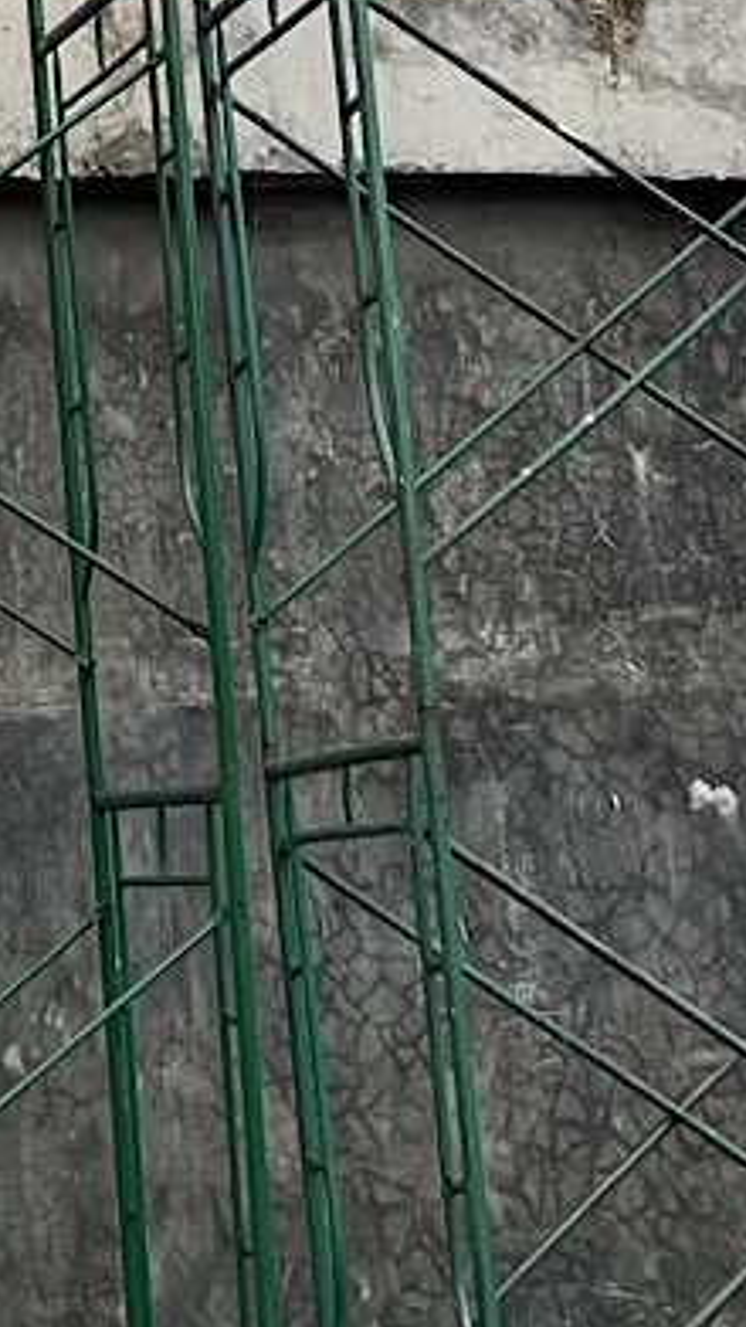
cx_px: -224
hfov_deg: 10.2
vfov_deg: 16.5
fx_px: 4078
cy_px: -757
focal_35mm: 116
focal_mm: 5.7
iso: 50
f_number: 1.5
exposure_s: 1/718
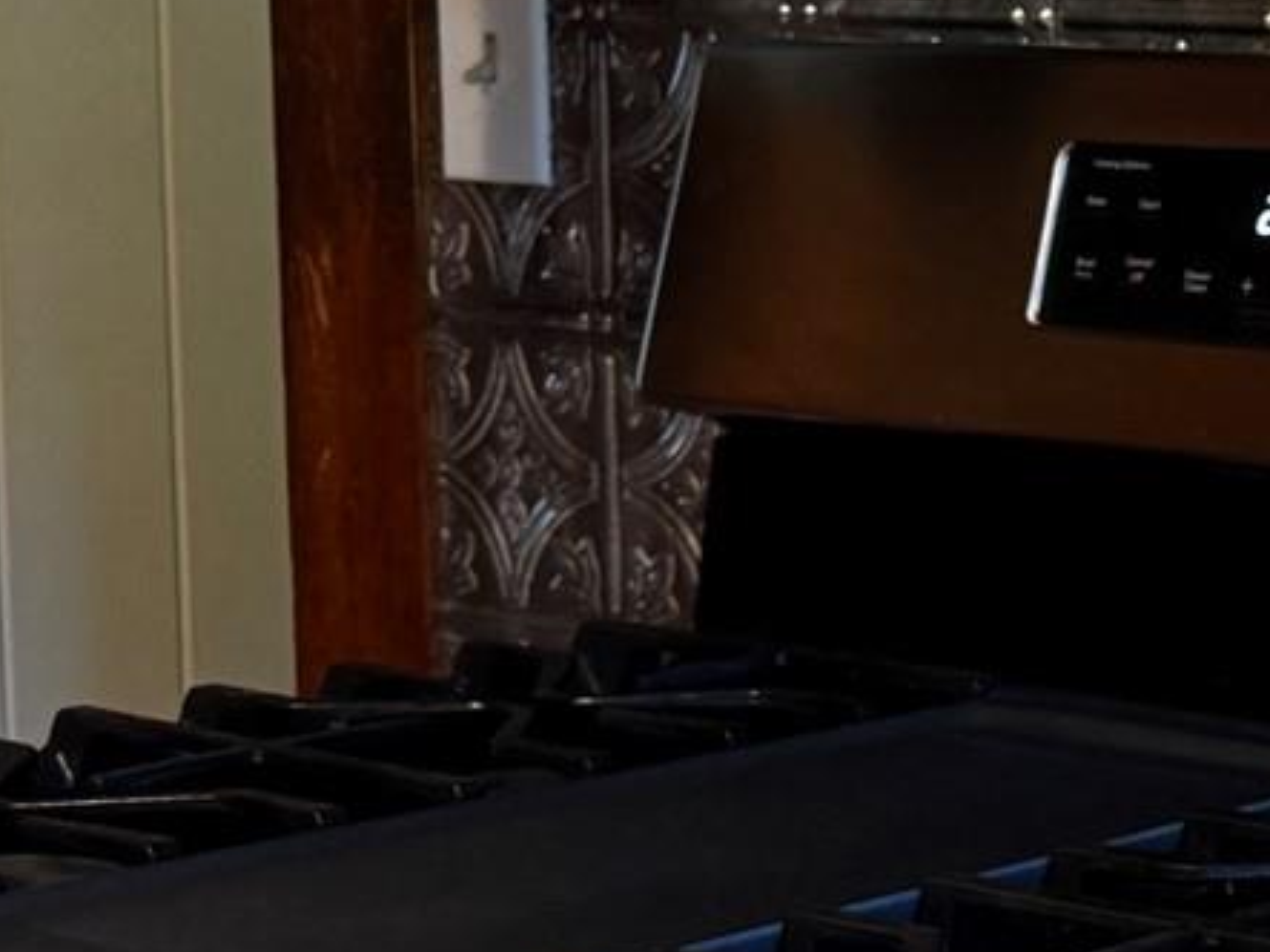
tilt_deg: -4.2
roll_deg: +0.3
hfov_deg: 15.5
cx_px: 2216
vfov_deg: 13.3
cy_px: 161
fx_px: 4071
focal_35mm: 111
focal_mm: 6.76
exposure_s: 1/60
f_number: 1.78
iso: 200
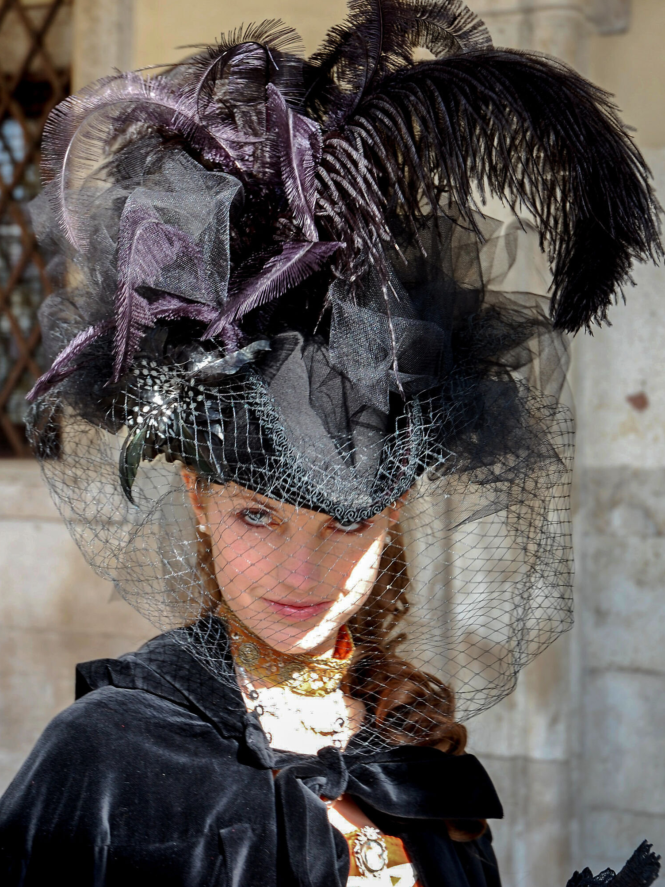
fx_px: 1767
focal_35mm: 69
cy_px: 372
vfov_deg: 28.1
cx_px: 347
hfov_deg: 21.3
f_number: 5
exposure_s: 1/100
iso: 200
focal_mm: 40
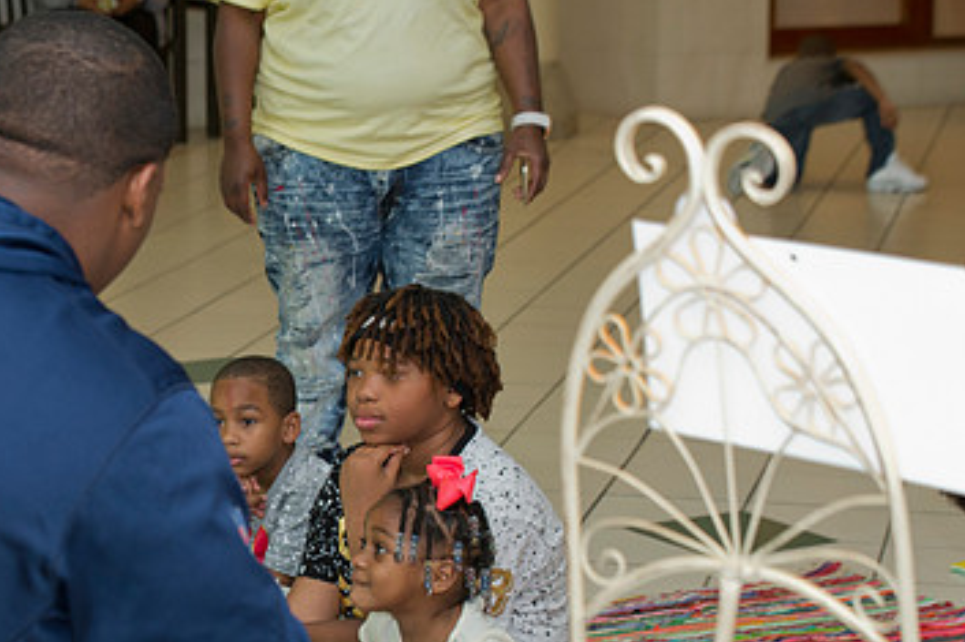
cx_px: 186
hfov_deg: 17.6
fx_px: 3081
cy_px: 448
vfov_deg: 11.9
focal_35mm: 115
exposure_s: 1/200
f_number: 5.6
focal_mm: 70
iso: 1250
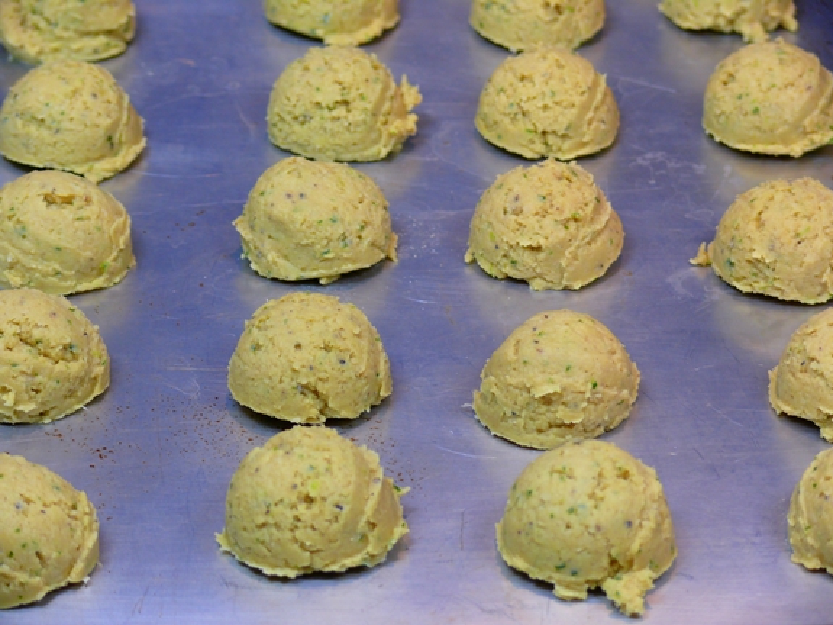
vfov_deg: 11.6
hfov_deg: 15.4
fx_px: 3080
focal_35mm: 128
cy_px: 312
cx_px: 416
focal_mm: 27
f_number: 3.6
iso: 125
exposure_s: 1/30
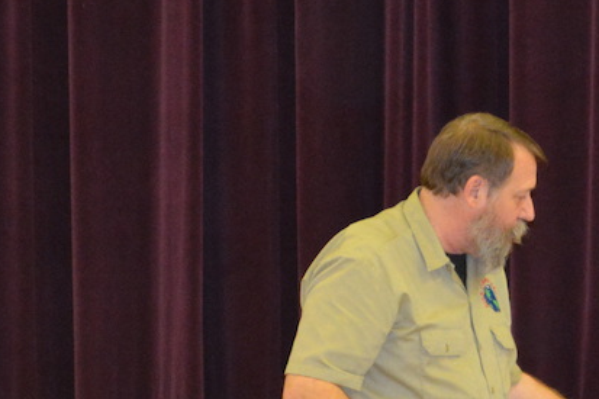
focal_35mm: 300
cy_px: 405
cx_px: 673
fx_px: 4986
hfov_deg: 6.8
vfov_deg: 4.6
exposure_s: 1/60
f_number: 5.6
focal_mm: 55
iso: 3200
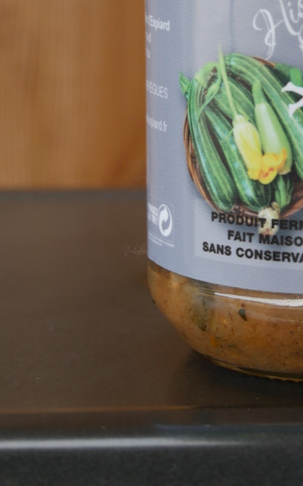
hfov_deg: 9.0
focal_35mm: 144
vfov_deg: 14.4
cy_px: 50
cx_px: 309
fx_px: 1903
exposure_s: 1/125
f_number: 4.4
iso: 200
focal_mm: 32
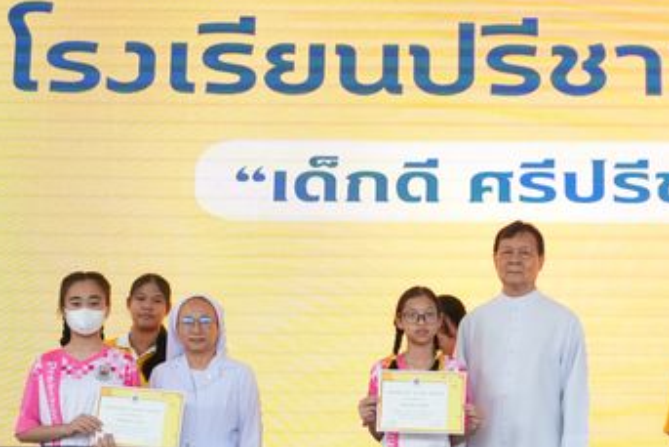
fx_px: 1318
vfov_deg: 19.2
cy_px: 275
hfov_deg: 28.1
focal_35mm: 71
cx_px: 499
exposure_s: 1/200
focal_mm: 27
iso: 1600
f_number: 4.5
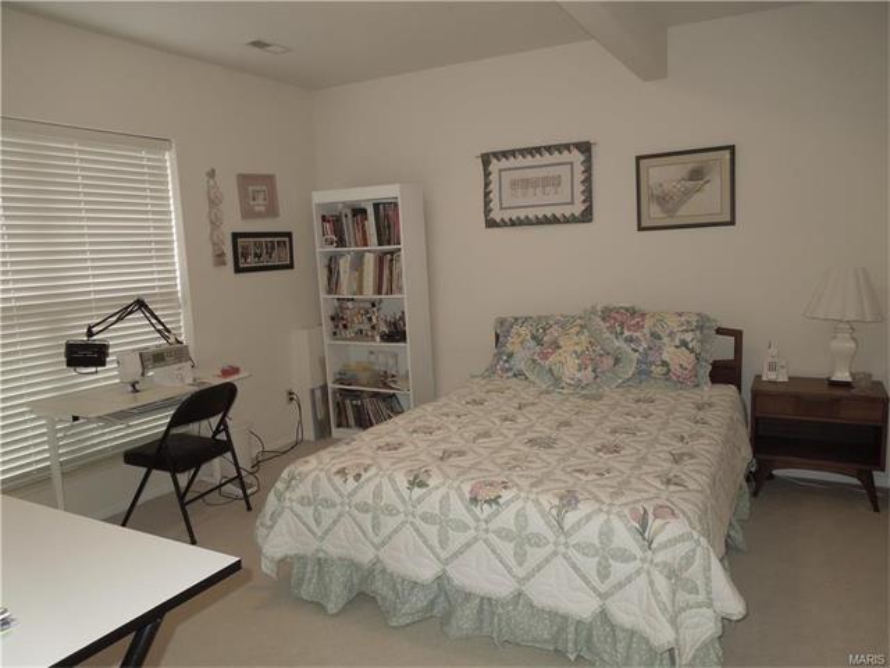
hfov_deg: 69.4
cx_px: 445
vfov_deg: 54.9
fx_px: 643
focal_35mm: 25
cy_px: 334
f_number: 3.3
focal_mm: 4.5
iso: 200
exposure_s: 1/30
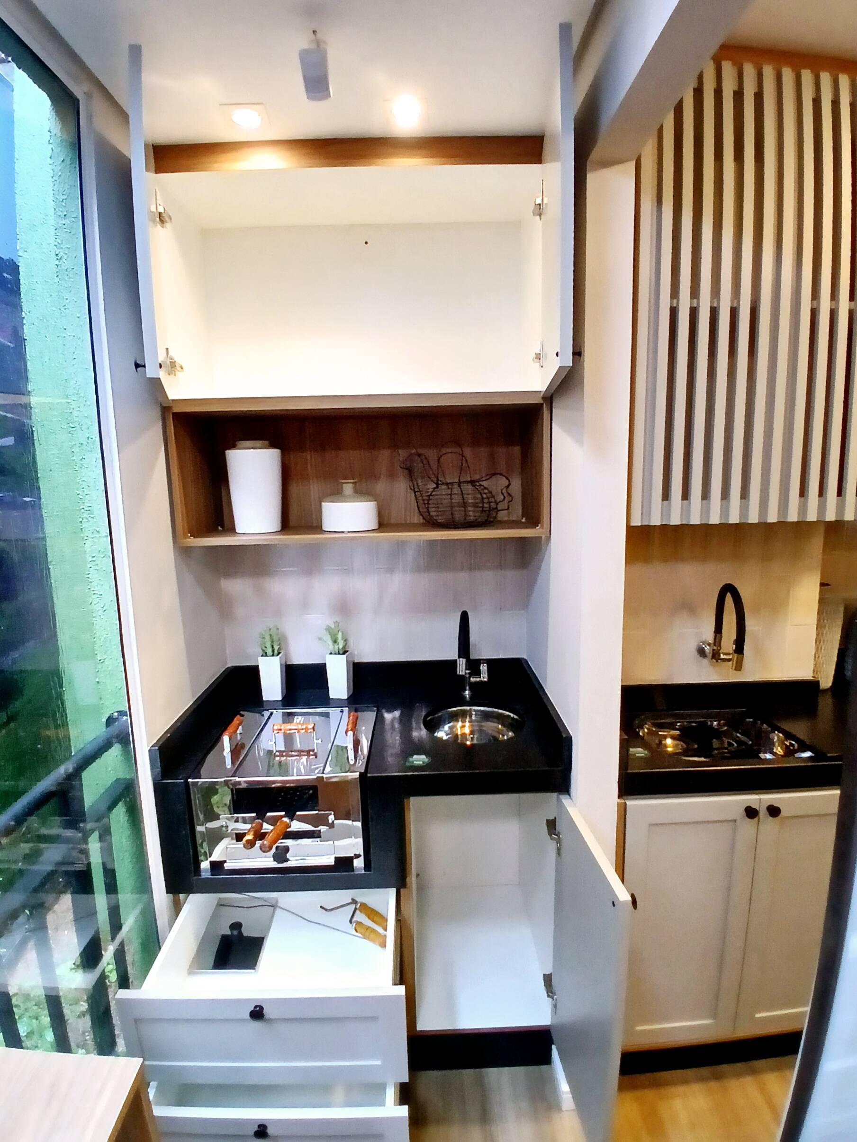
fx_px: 561
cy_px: 571
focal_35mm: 17
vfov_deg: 91.0
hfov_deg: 74.7
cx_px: 428
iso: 160
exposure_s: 1/30
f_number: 2.2
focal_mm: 1.4
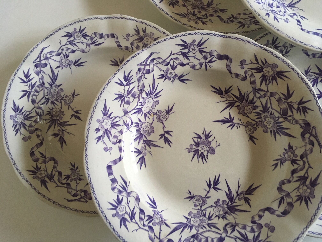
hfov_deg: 61.7
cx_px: 161
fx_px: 270
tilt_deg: -78.4
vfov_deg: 48.2
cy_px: 121
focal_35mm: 29
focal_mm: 4.15
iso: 200
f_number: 2.2
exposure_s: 1/33
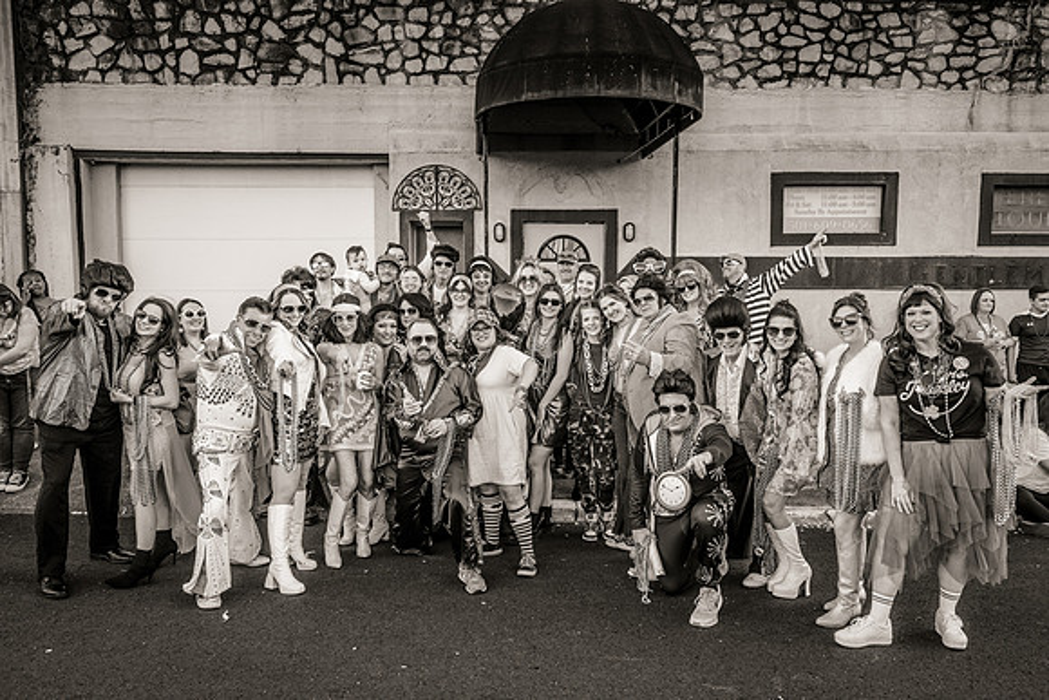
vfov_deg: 46.4
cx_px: 524
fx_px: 816
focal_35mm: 28
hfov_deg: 65.5
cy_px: 350
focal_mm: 28
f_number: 9
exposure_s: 1/100
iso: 1100
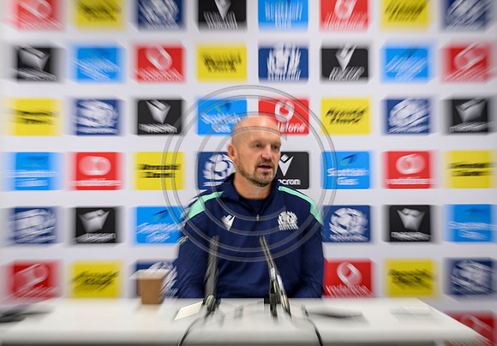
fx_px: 792
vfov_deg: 24.6
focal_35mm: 57
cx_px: 285
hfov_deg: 34.8
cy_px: 172
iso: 400
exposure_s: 1/15
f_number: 5.6
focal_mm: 38
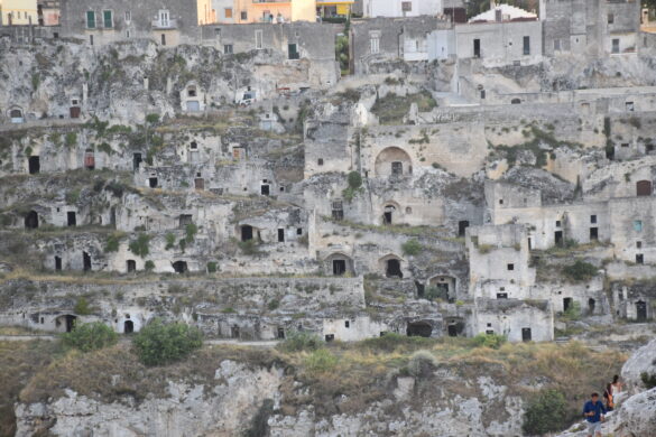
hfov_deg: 13.0
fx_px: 2870
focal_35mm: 158
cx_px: 328
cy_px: 218
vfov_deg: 8.7
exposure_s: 1/200
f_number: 7.1
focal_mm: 105
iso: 400
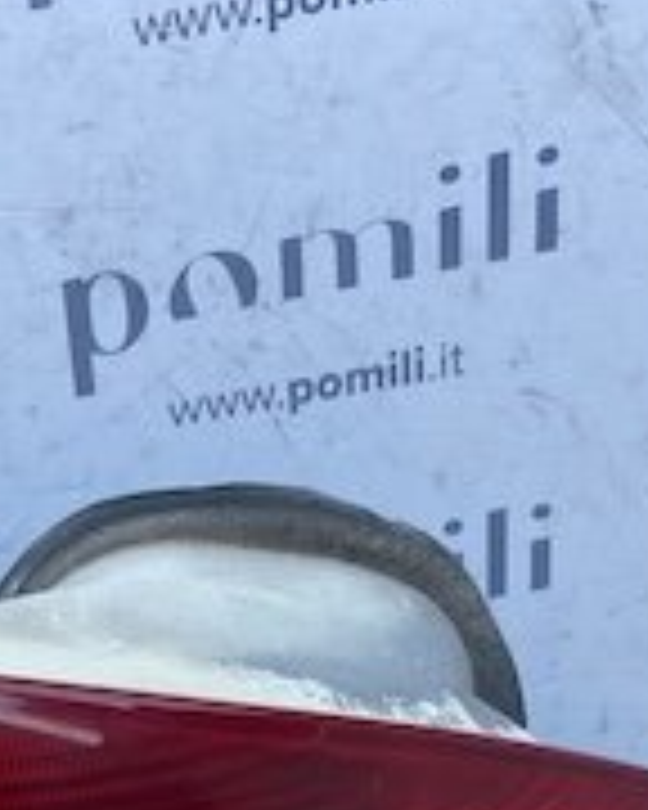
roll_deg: -2.0
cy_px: 1377
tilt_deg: -42.3
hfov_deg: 16.5
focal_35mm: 90
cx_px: -76
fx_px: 2158
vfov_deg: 17.8
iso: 32
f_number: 1.8
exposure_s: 1/805
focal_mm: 4.25
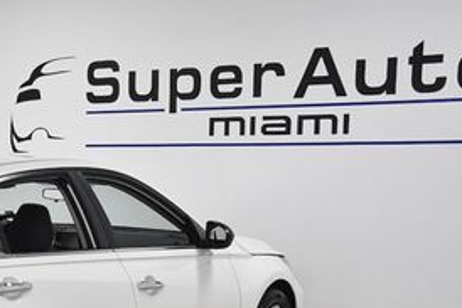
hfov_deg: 24.4
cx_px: -61
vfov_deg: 17.5
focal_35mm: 77
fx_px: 989
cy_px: 284
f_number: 4.5
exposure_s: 1/1250
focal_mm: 22
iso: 2500
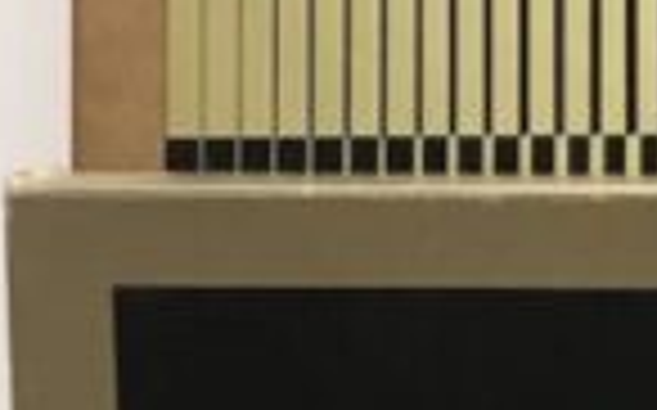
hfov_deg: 11.2
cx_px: 1598
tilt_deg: -89.2
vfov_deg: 8.3
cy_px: 464
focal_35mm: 156
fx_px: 2791
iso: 50
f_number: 1.8
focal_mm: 3.99
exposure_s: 1/15
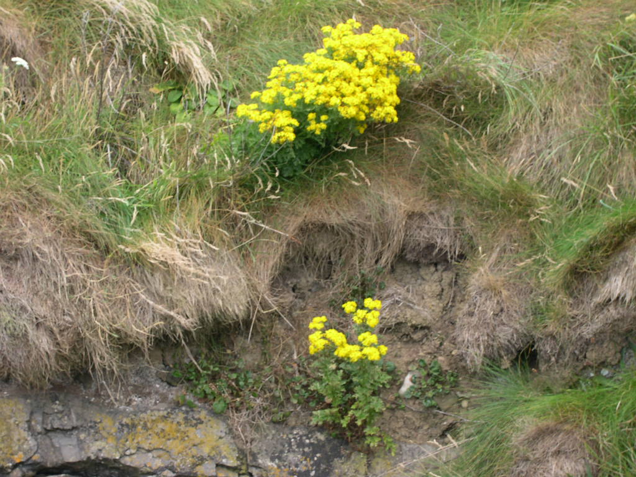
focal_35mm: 114
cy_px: 238
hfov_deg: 17.3
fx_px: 2095
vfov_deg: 13.0
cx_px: 318
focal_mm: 24
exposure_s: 1/43.3
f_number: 4.9
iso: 100
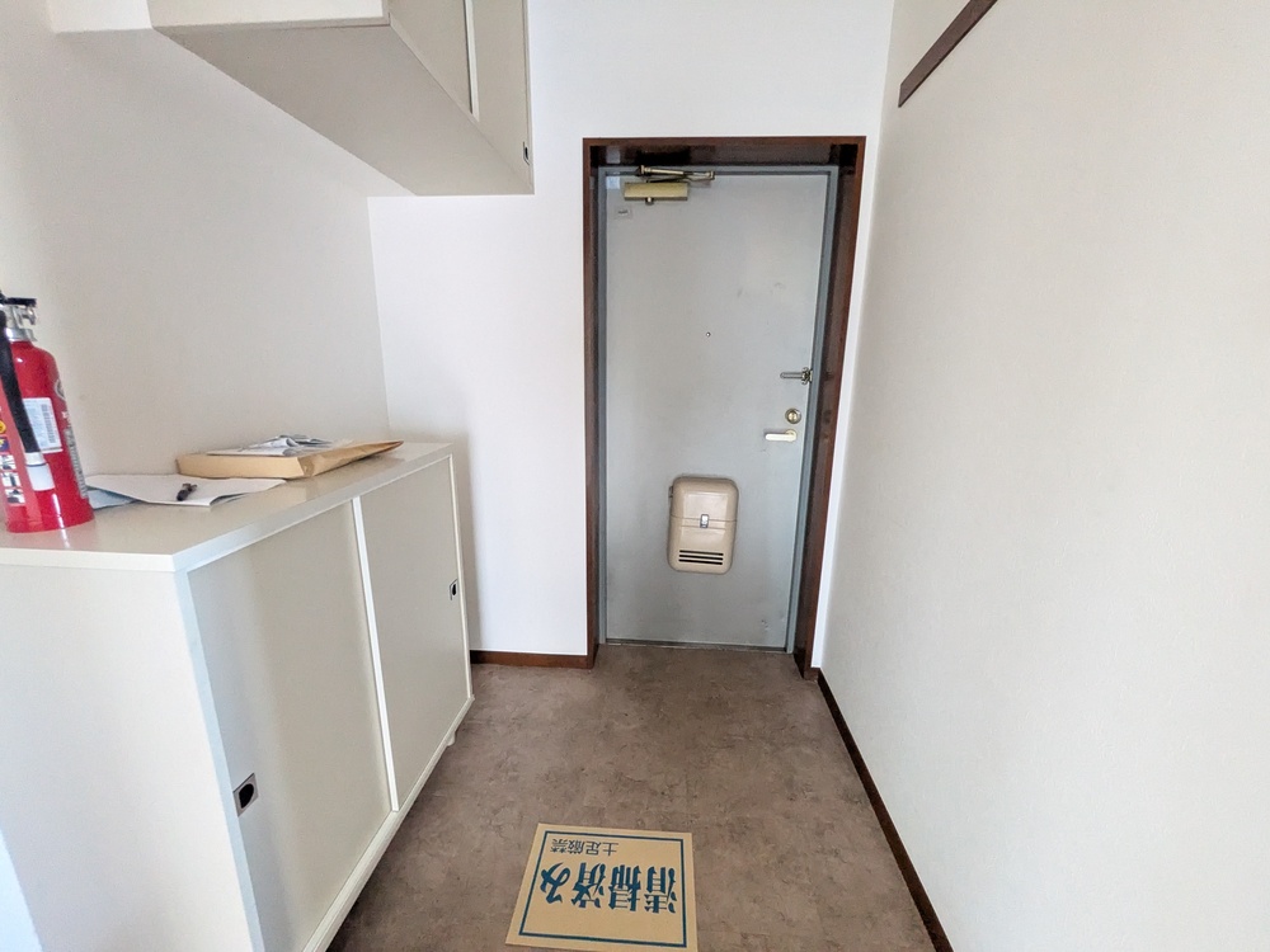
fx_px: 514
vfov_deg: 85.7
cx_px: 635
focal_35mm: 14
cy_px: 476
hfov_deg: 102.1
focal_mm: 1.83
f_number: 2.2
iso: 1988
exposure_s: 1/33.3
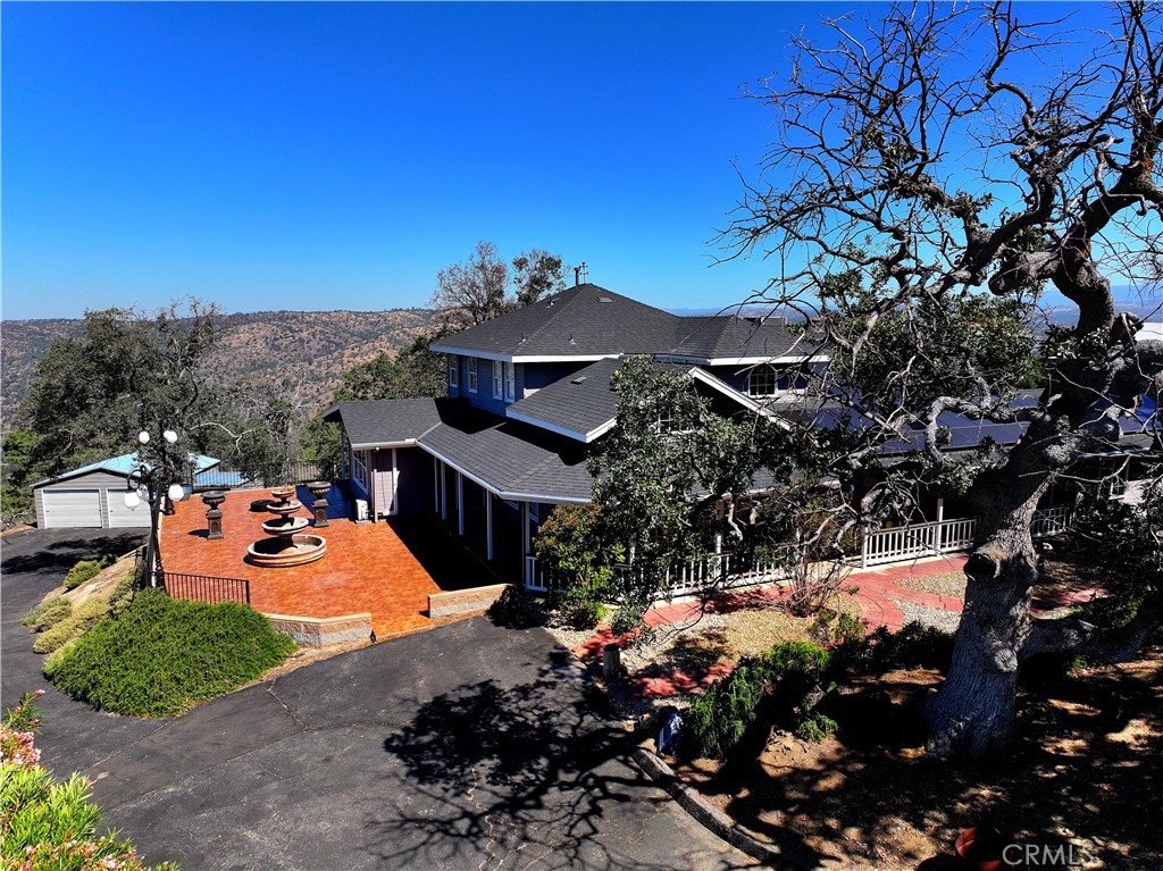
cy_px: 436
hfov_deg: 71.6
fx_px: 806
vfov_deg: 56.8
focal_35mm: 24
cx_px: 582
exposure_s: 1/200
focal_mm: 12.29
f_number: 2.8
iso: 110
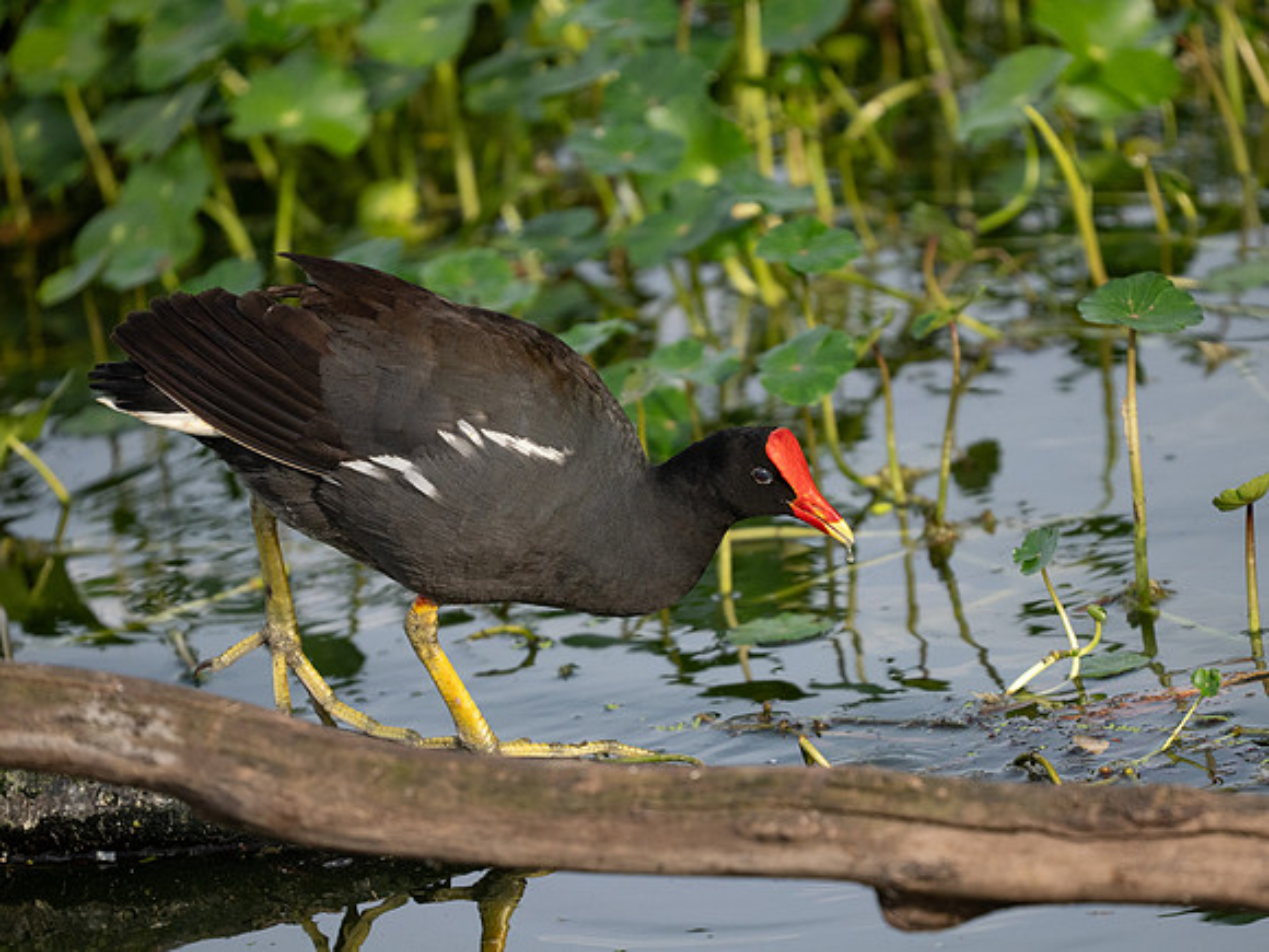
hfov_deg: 3.0
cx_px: 634
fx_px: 23865
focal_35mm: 651
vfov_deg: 2.3
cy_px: 476
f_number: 4.5
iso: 1000
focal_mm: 325
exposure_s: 1/2500
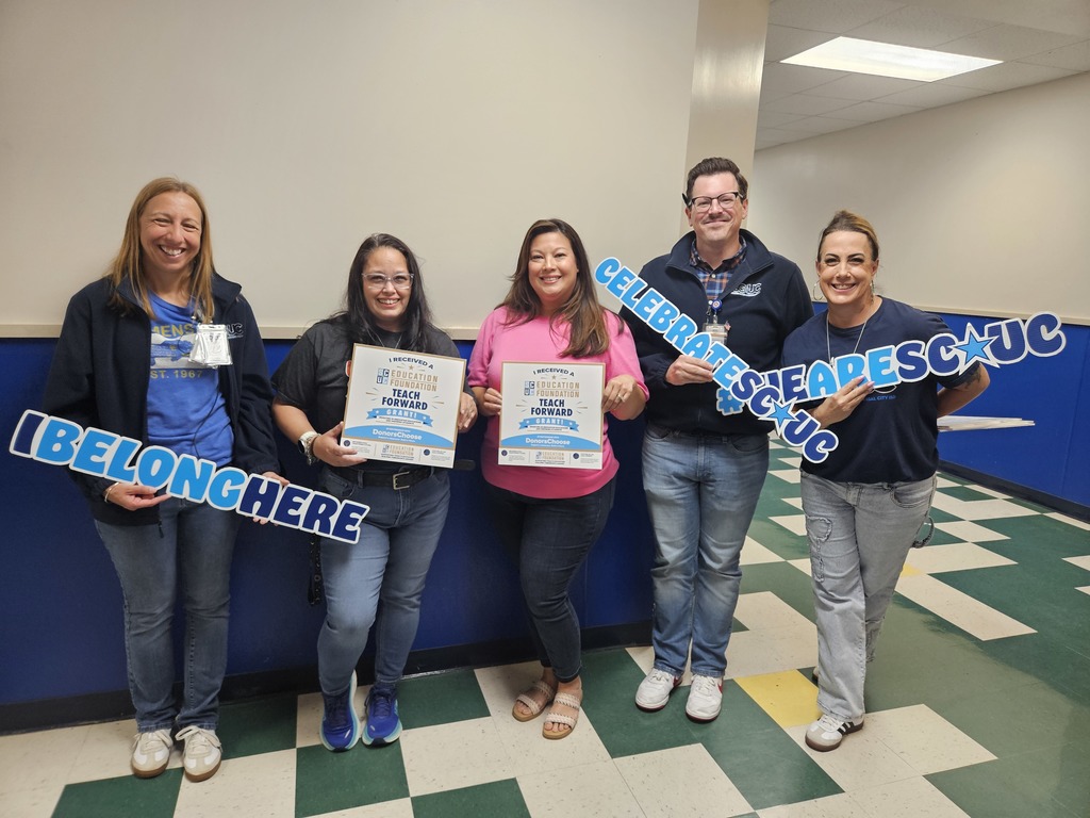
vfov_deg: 58.9
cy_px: 409
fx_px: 724
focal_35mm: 23
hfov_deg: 73.9
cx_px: 545
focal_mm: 5.4
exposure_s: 1/120
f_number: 1.8
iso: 320
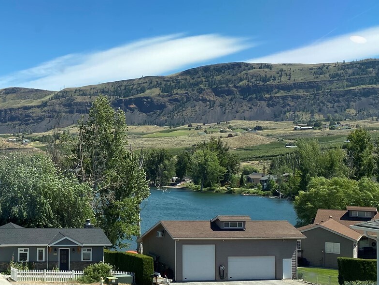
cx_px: 35
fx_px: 580
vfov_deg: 27.5
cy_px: 142
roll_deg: -0.7
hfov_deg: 34.1
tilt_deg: +0.8
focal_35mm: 53
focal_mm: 4.25
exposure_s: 1/934
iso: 32
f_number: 1.8
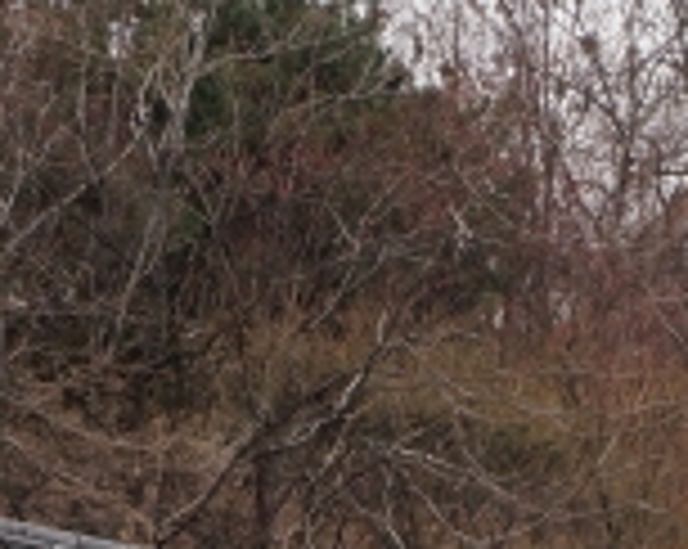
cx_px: 1691
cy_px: 828
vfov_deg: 5.7
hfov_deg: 6.8
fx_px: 5431
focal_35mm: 267
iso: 200
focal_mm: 29
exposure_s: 1/100
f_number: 9
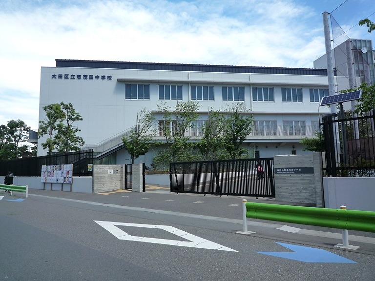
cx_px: 188
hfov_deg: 69.4
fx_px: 271
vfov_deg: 54.9
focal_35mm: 25
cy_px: 140
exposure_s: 1/500
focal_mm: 4.4
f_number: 3.5
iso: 160
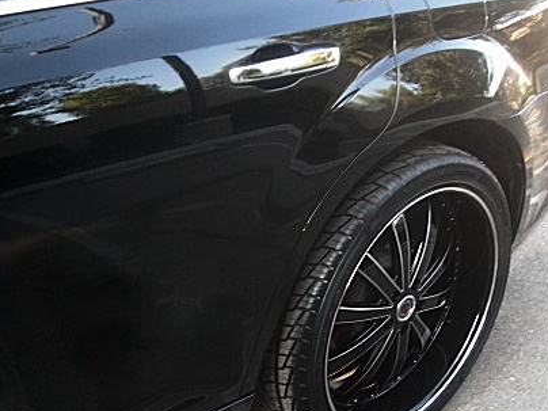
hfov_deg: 33.7
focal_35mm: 57
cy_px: 243
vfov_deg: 25.6
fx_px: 902
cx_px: 228
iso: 100
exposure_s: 1/60
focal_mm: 6.3
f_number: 2.8
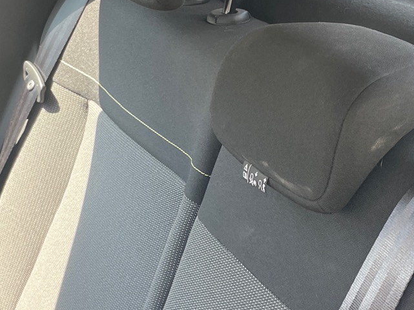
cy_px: 180
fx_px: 873
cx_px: 271
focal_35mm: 73
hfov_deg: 26.5
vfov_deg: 20.2
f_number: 1.6
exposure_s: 1/121
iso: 64
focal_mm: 4.2
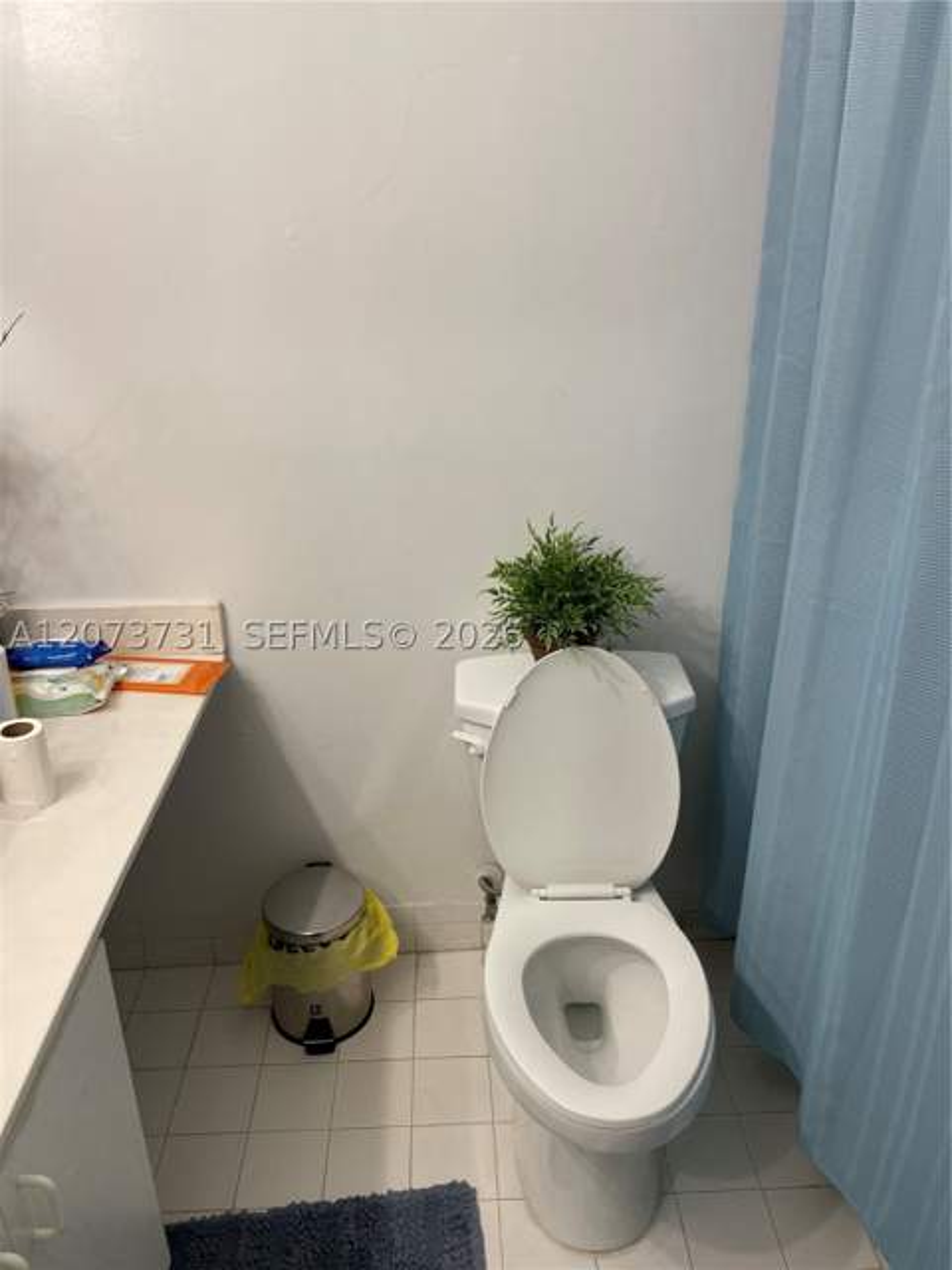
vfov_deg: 67.3
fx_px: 953
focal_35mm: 26
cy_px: 635
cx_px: 476
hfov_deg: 53.1
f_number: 1.6
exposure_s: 1/120
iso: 80
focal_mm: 4.2
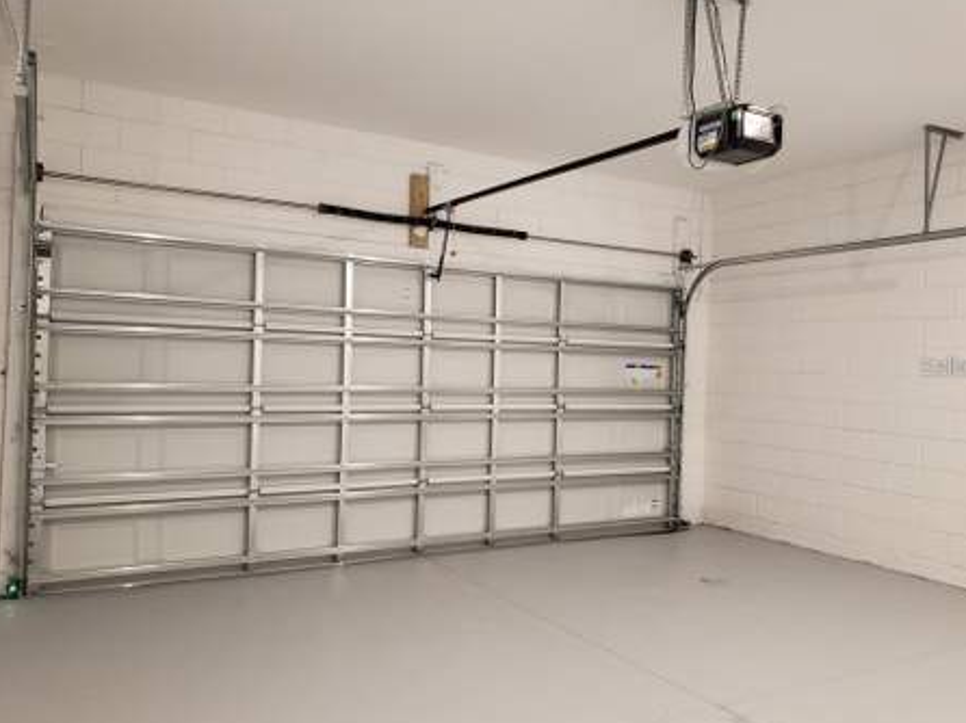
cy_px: 366
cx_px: 496
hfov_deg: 63.5
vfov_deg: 49.7
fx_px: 781
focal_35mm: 28
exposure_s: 1/17
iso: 250
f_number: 1.5
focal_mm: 4.3
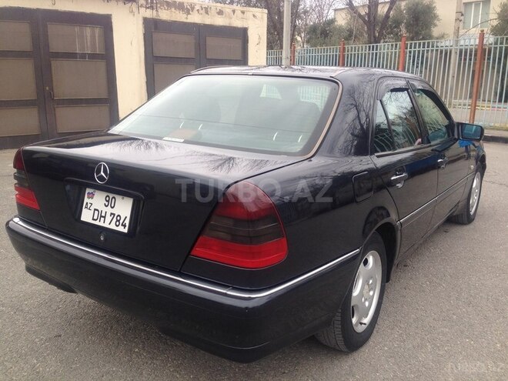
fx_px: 484
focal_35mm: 33
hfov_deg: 55.4
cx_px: 254
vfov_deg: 42.9
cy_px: 190
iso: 50
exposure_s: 1/433
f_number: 2.4
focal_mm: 4.12
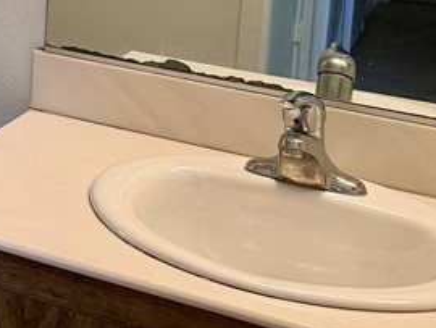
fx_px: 1147
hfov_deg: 18.2
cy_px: -157
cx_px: -281
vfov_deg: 15.1
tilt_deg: -4.1
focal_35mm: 91
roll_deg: -2.4
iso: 250
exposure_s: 1/120
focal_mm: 6.76
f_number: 1.78
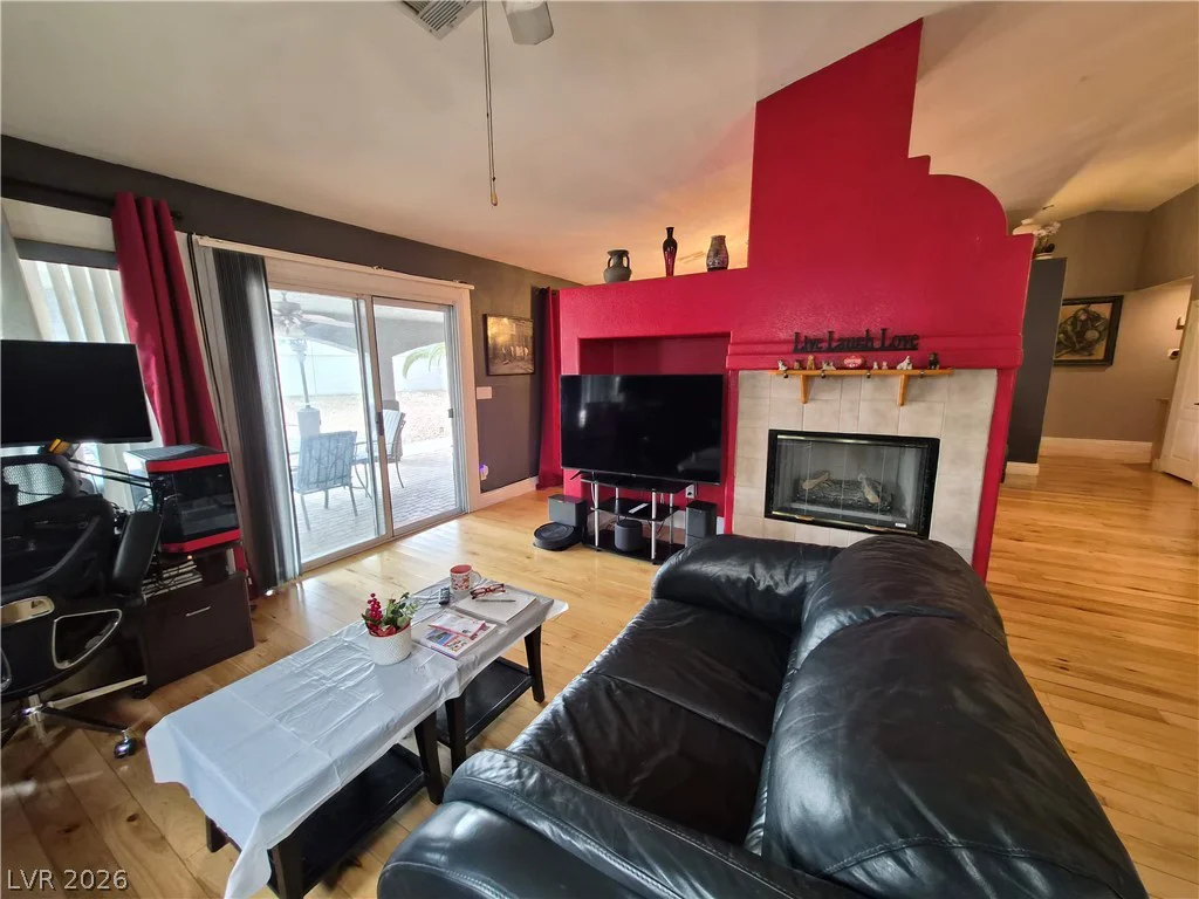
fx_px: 450
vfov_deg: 89.9
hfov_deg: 106.2
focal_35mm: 13
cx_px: 600
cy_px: 450
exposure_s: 1/60
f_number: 2.2
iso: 250
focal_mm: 1.7
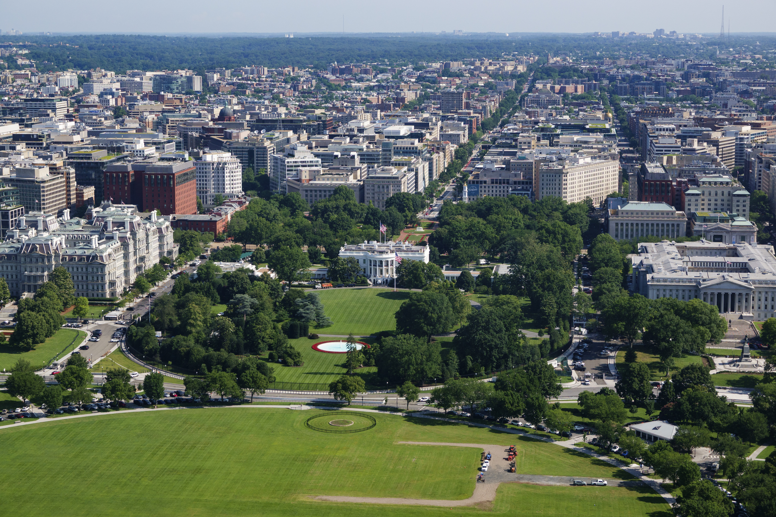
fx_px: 1401
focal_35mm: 65
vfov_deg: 20.9
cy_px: 258
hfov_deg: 31.0
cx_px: 388
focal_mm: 23.95
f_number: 4
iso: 100
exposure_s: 1/1000
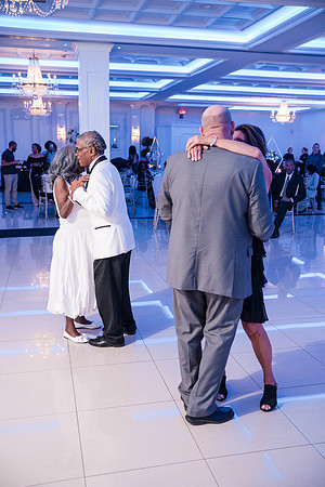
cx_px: 162
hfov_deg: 37.9
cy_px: 244
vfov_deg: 54.4
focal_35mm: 35
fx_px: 474
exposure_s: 1/250
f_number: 4
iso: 5000
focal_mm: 35
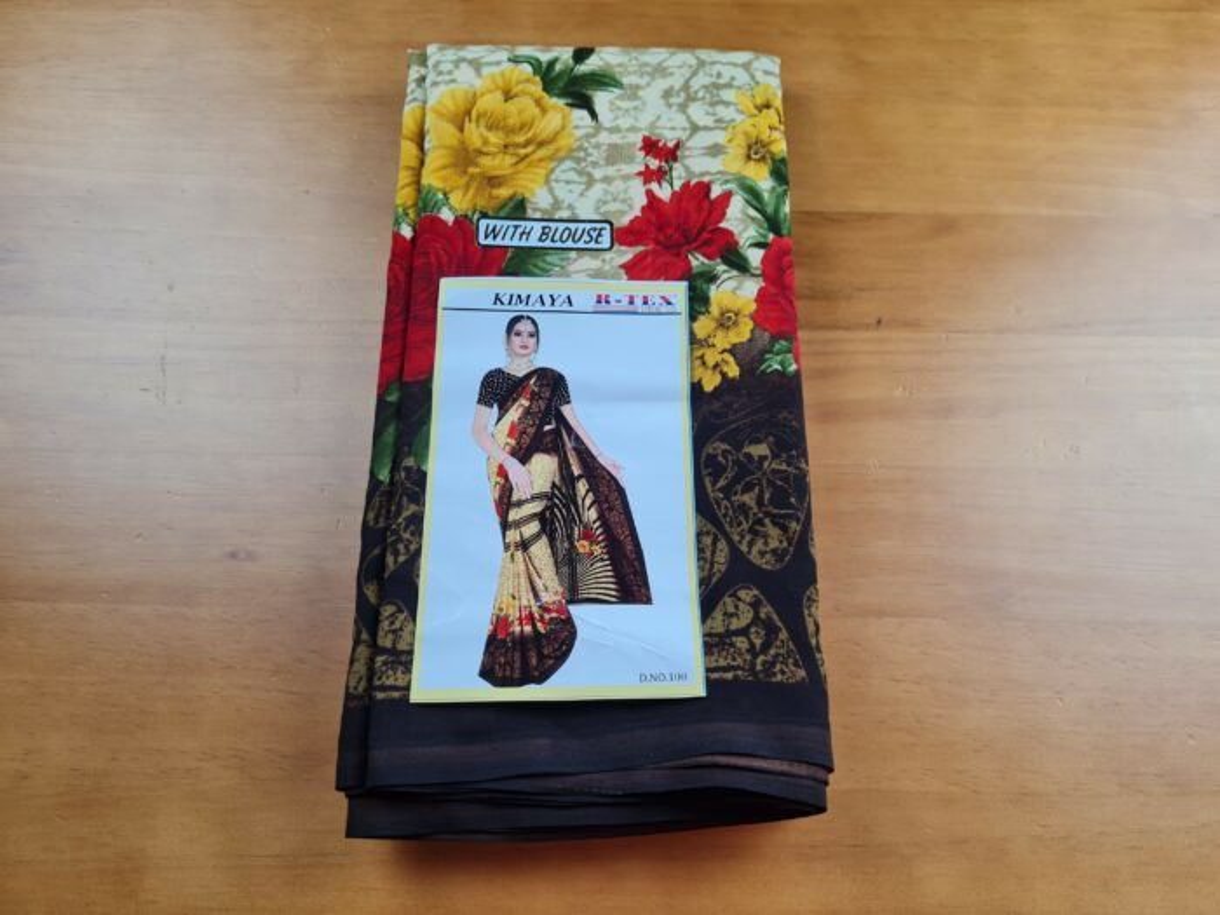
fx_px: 916
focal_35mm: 26
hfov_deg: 67.3
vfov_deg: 53.1
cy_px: 458
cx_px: 610
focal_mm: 5.4
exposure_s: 1/130
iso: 50
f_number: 1.8
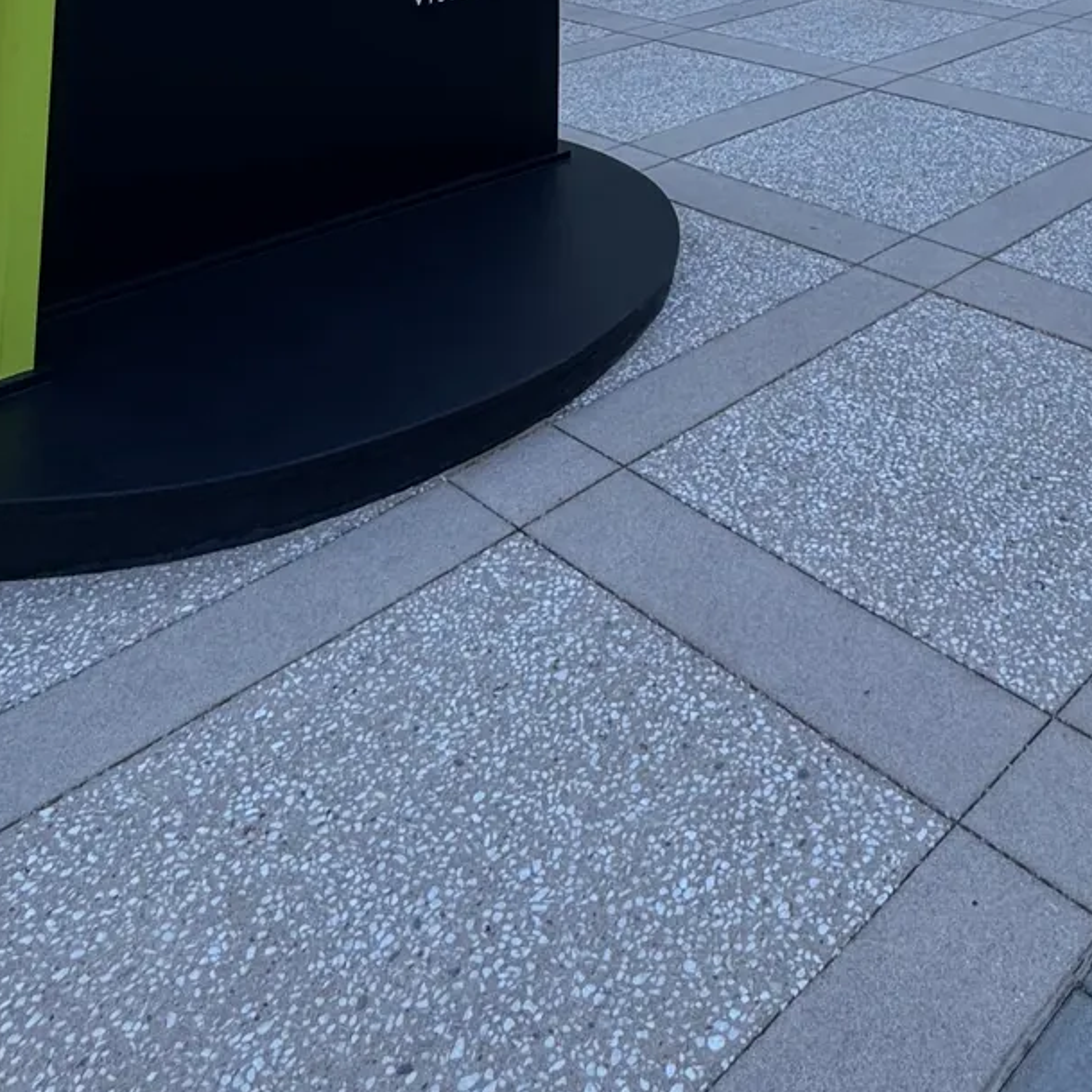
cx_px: 819
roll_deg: +0.8
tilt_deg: +7.5
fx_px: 1392
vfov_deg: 29.8
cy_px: -459
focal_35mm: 39
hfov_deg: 41.6
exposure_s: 1/456
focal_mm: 2.22
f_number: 2.2
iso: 40
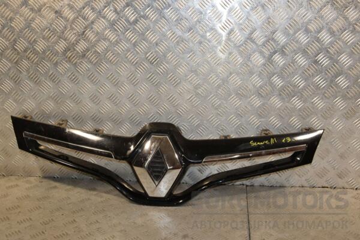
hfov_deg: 46.4
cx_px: 180
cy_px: 120
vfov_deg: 31.9
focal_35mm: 42
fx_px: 420
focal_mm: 28
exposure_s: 1/200
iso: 800
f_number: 8
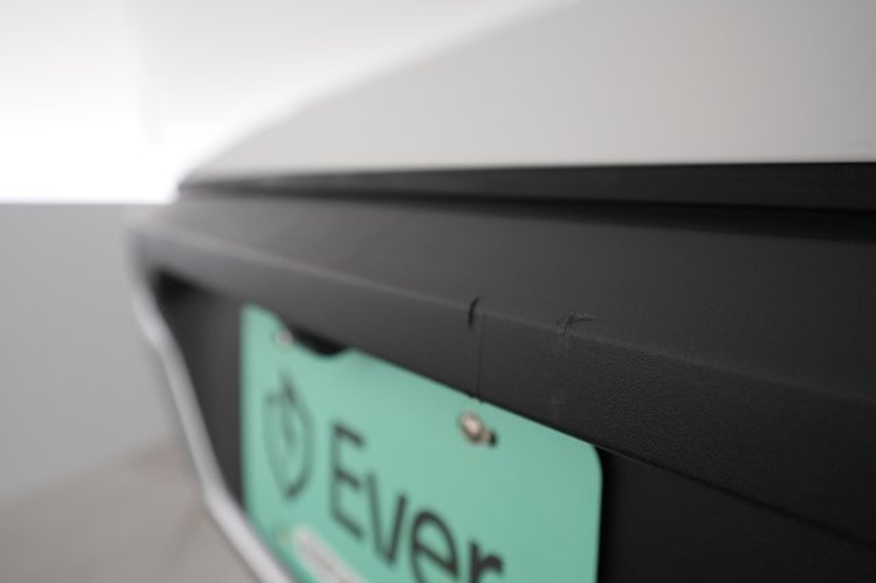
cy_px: 292
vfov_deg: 46.4
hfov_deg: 65.5
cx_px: 438
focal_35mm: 28
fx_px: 681
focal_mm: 28
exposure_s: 1/100
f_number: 4.5
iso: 1600
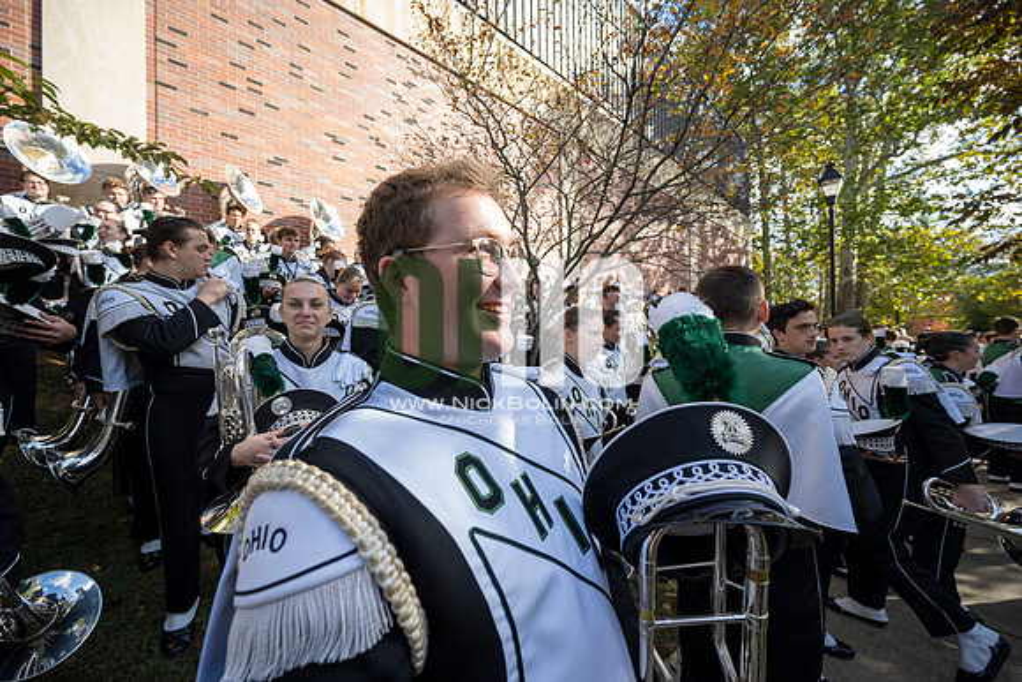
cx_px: 511
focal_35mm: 14
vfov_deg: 81.2
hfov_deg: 104.2
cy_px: 341
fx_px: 398
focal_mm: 14
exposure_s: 1/500
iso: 250
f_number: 4.5
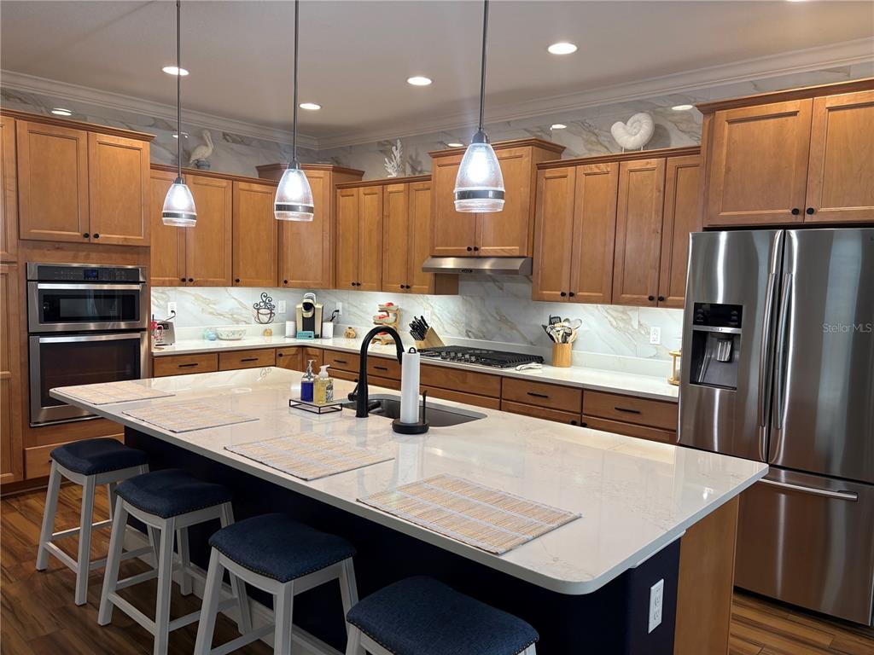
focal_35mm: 26
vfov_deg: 53.1
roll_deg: -1.9
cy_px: 328
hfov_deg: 67.3
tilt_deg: -4.3
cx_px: 437
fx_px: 656
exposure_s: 1/60
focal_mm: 5.96
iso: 80
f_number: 1.6
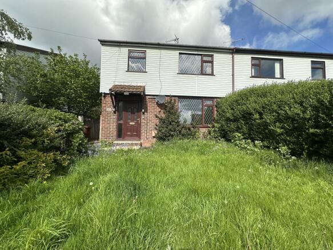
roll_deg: -1.0
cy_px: 125
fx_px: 135
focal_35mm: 14
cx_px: 166
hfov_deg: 102.1
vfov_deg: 85.7
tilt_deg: +2.3
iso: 50
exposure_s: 1/1618
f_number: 2.2
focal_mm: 2.22
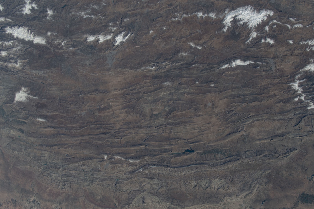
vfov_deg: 27.0
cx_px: 157
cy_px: 104
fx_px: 436
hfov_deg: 39.6
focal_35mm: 50
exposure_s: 1/1000
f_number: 16
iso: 400
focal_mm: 50
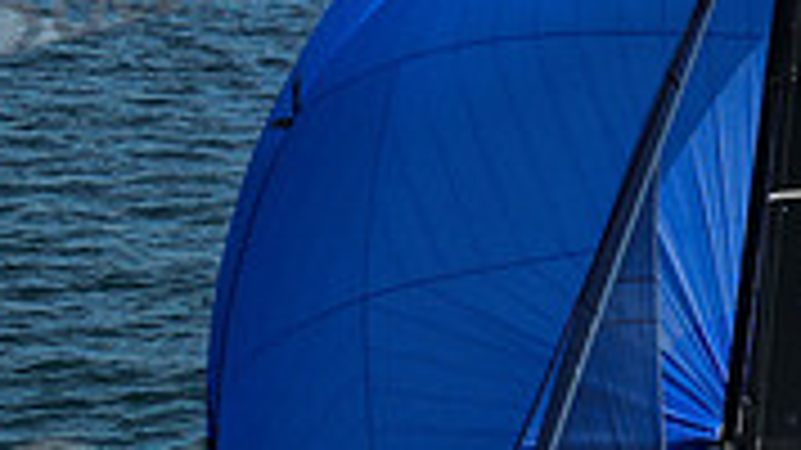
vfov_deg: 7.1
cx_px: 626
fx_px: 3610
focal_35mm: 170
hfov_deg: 12.6
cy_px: 209
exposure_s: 1/1600
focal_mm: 8.6
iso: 100
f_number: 3.8
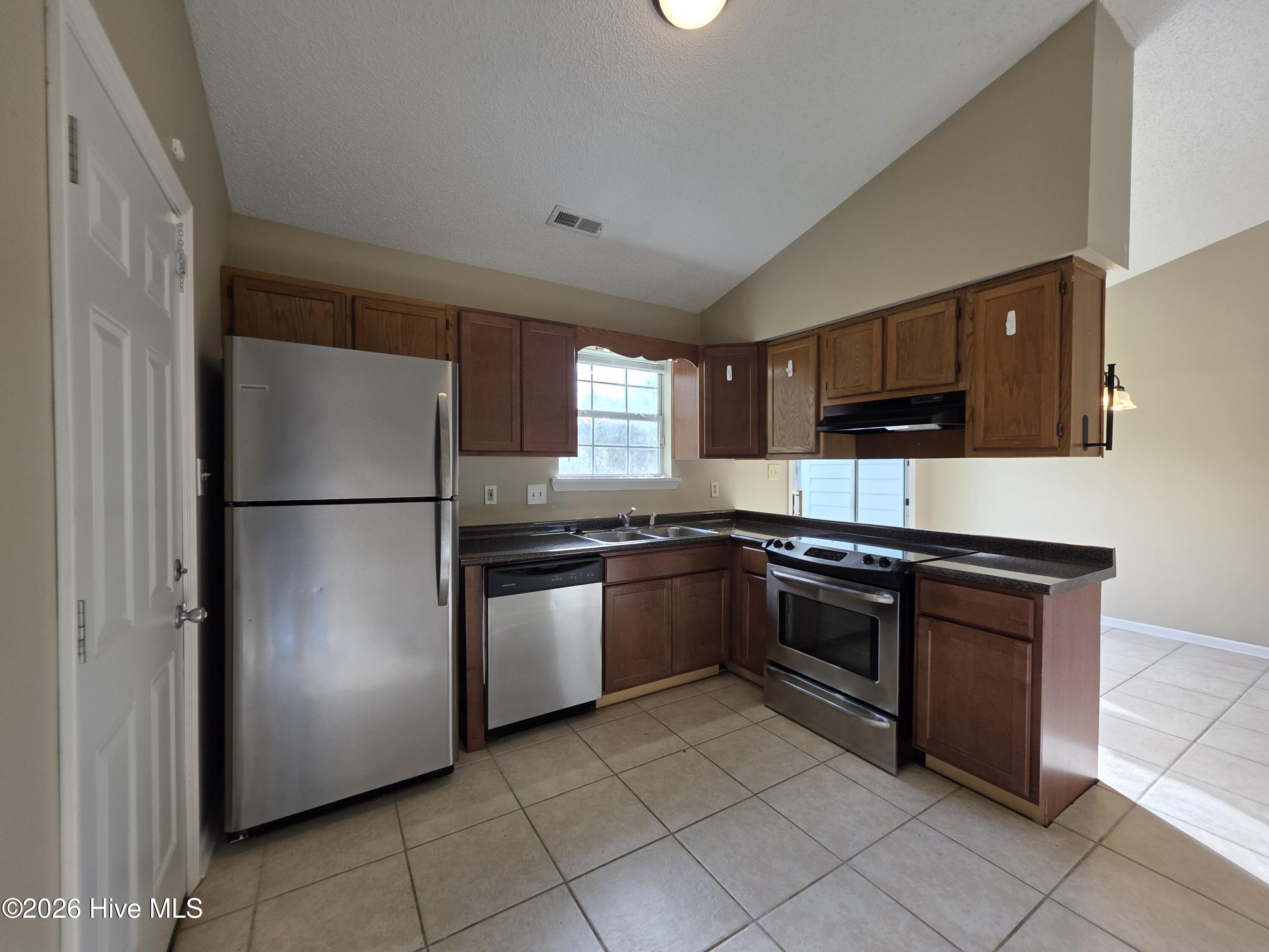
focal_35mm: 13
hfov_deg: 106.2
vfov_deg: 89.9
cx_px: 634
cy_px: 476
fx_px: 477
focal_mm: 2.2
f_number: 1.9
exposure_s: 1/120
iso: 50
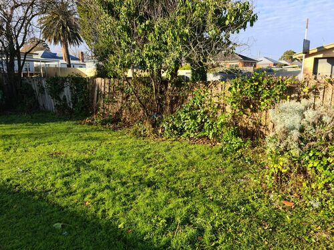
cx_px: 167
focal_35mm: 27
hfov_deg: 65.3
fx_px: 261
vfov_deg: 51.4
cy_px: 125
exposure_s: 1/284
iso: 25
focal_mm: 5.9
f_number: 2
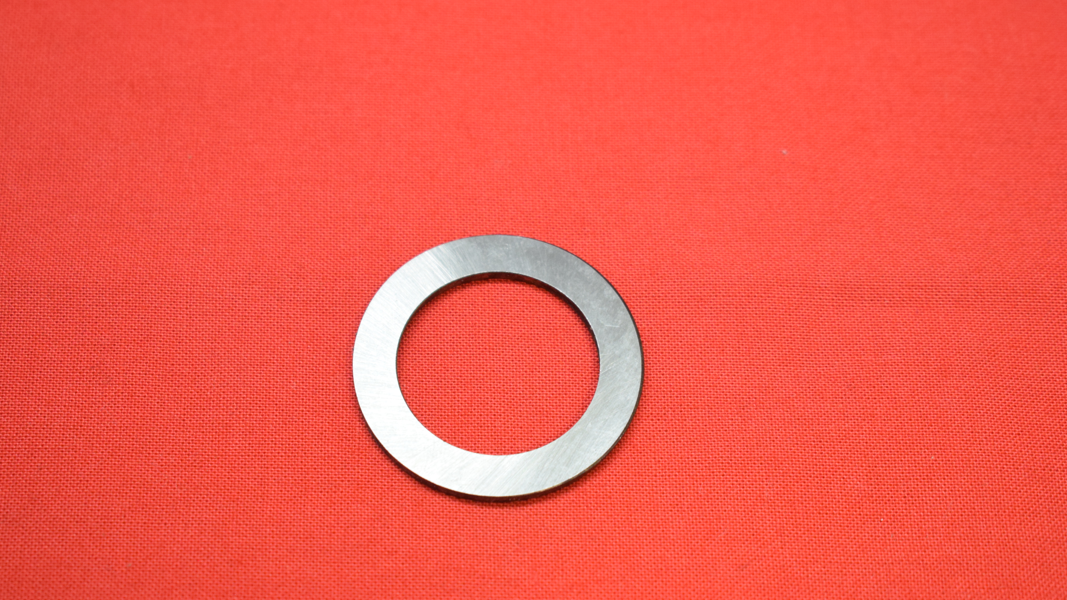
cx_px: 533
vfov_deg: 14.0
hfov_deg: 24.6
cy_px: 347
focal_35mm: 87
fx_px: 2448
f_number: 5.6
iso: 1600
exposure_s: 1/60
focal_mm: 55
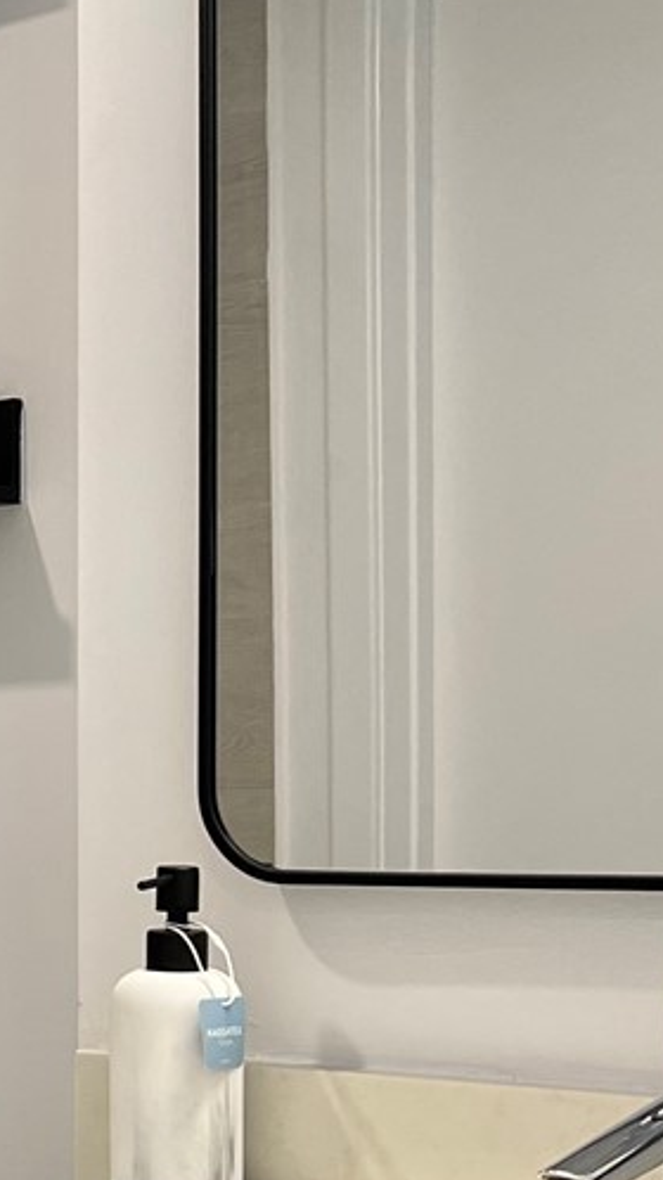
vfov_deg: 23.1
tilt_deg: -2.3
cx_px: -751
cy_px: 917
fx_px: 2845
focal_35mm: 91
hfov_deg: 11.6
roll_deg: +1.5
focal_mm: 5.7
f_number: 1.5
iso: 100
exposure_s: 1/120
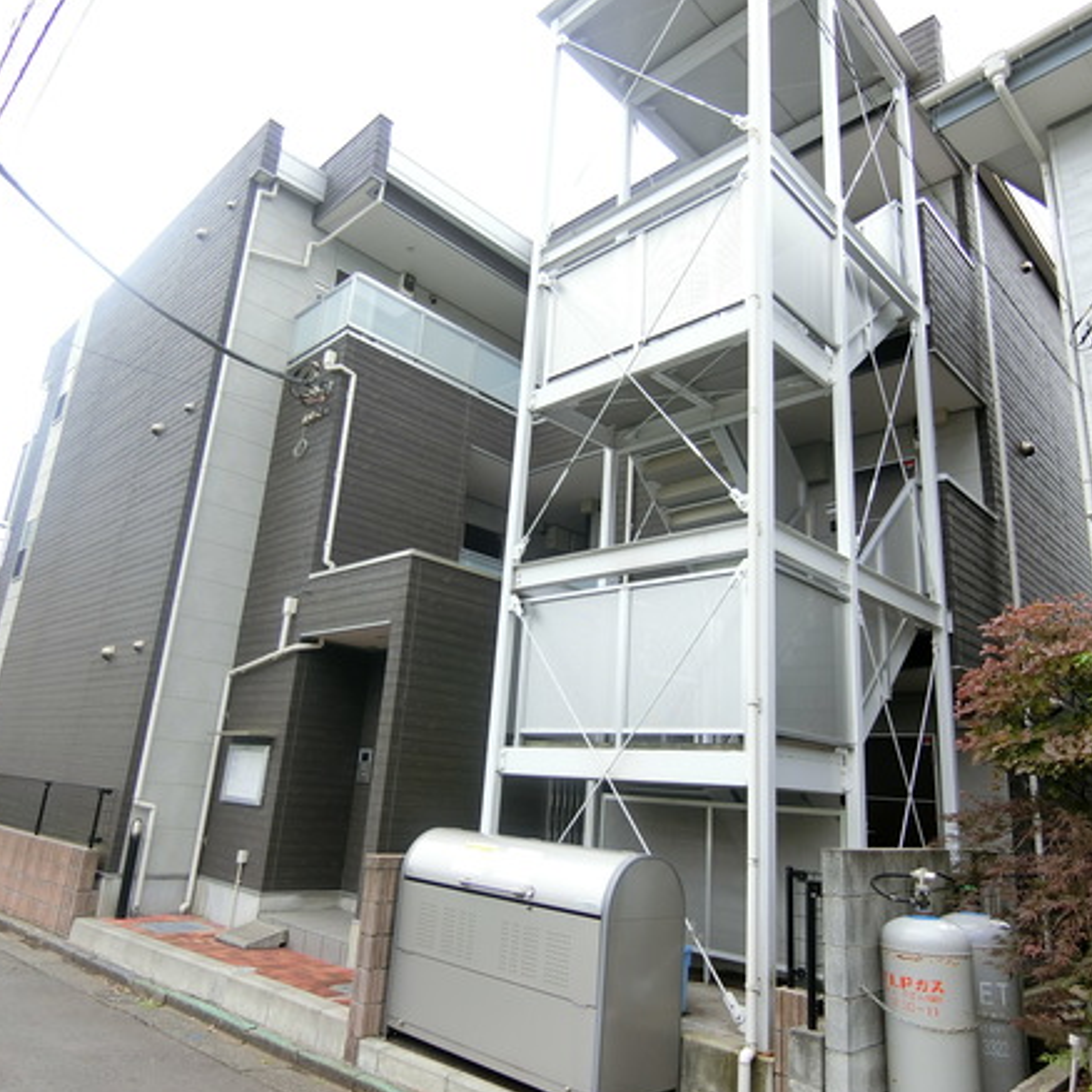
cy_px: 548
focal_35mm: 23
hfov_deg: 67.3
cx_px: 551
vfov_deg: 67.3
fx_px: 821
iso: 80
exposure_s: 1/160
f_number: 2.7
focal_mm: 4.06
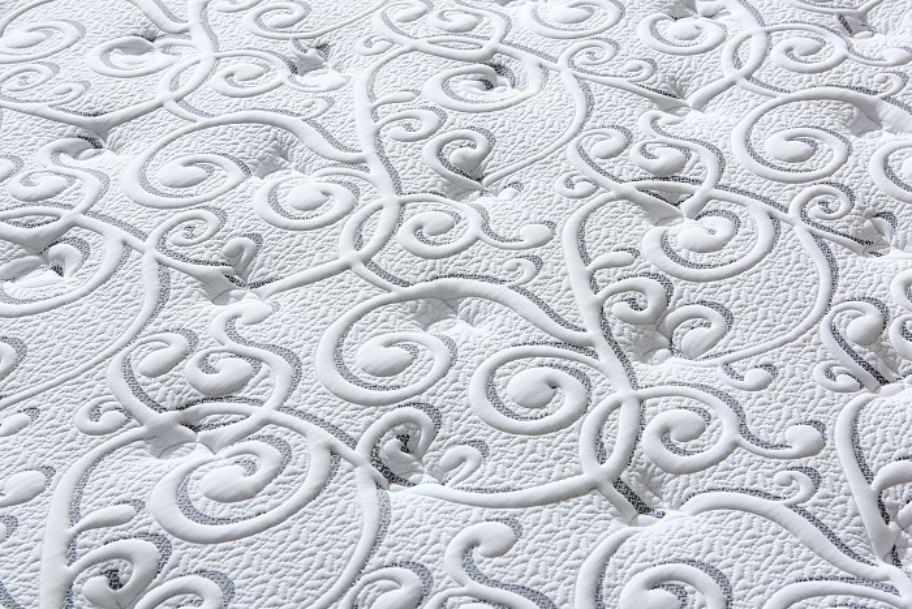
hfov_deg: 28.8
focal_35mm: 70
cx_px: 456
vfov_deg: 19.5
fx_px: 1774
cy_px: 304
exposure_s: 1/100
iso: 125
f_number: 9
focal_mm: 70
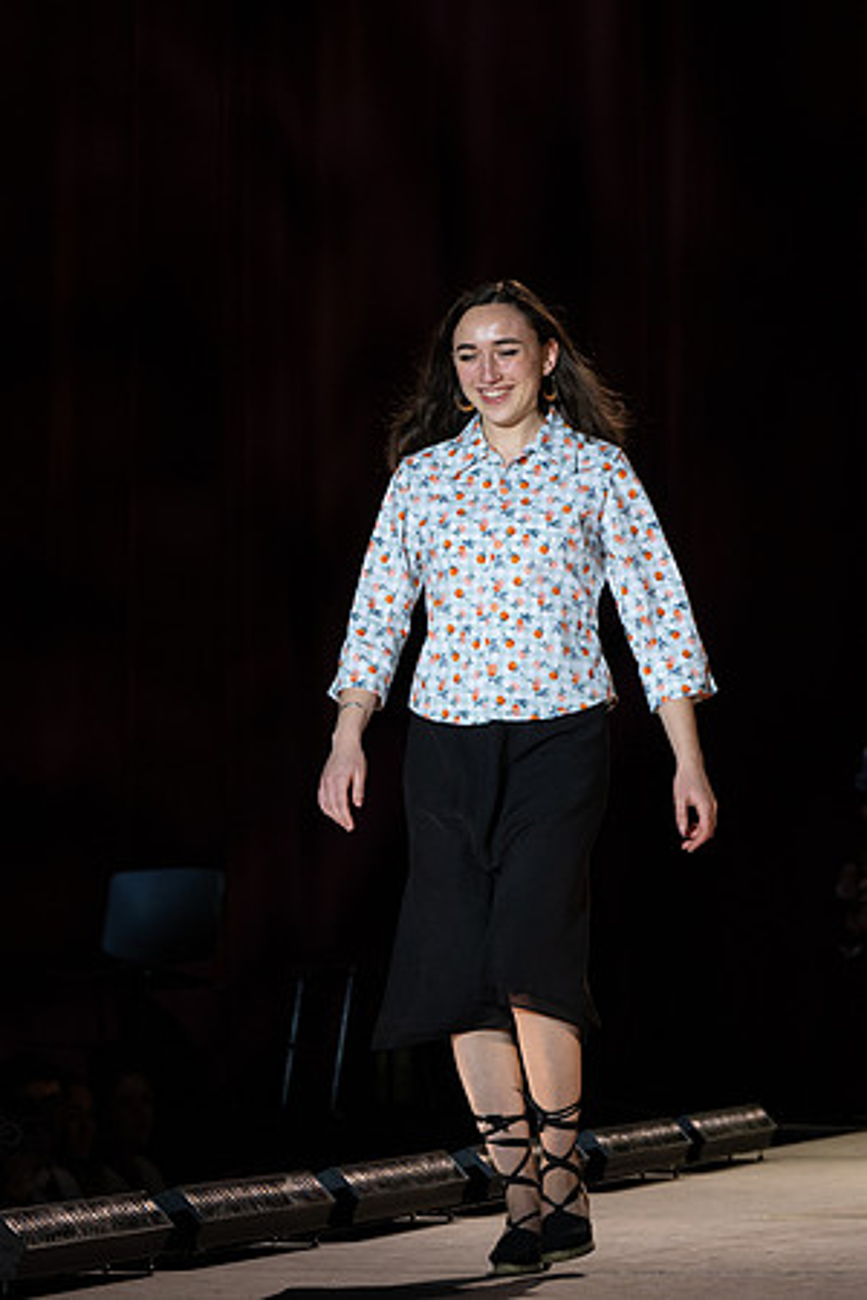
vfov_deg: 10.4
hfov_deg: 6.9
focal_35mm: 198
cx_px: 493
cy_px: 585
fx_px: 7160
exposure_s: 1/320
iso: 1000
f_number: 5.6
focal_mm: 120
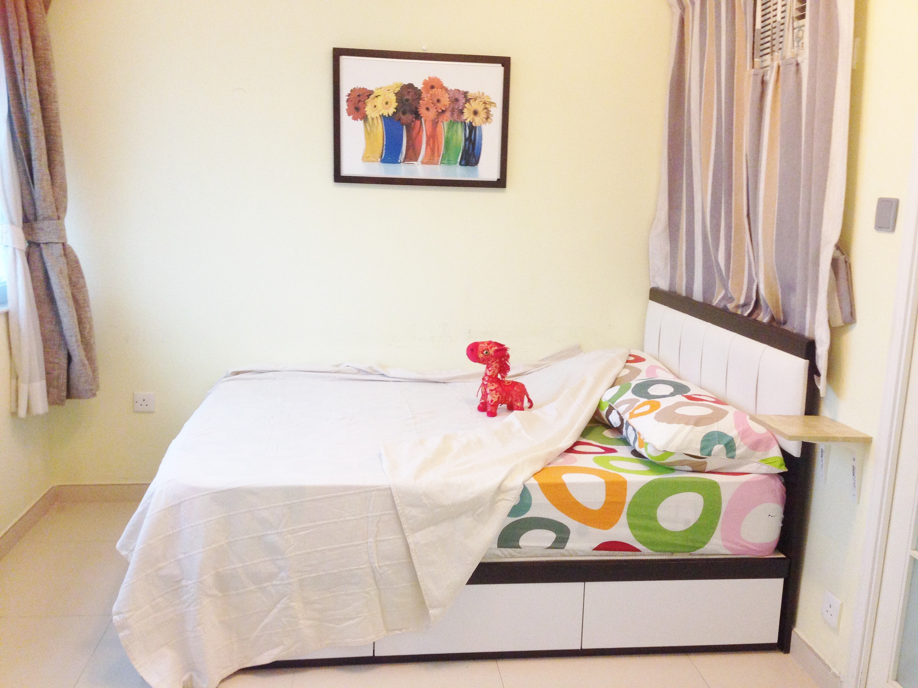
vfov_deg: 42.9
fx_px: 875
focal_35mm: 33
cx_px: 459
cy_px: 344
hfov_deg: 55.4
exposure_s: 1/20
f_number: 2.4
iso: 200
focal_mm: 4.12
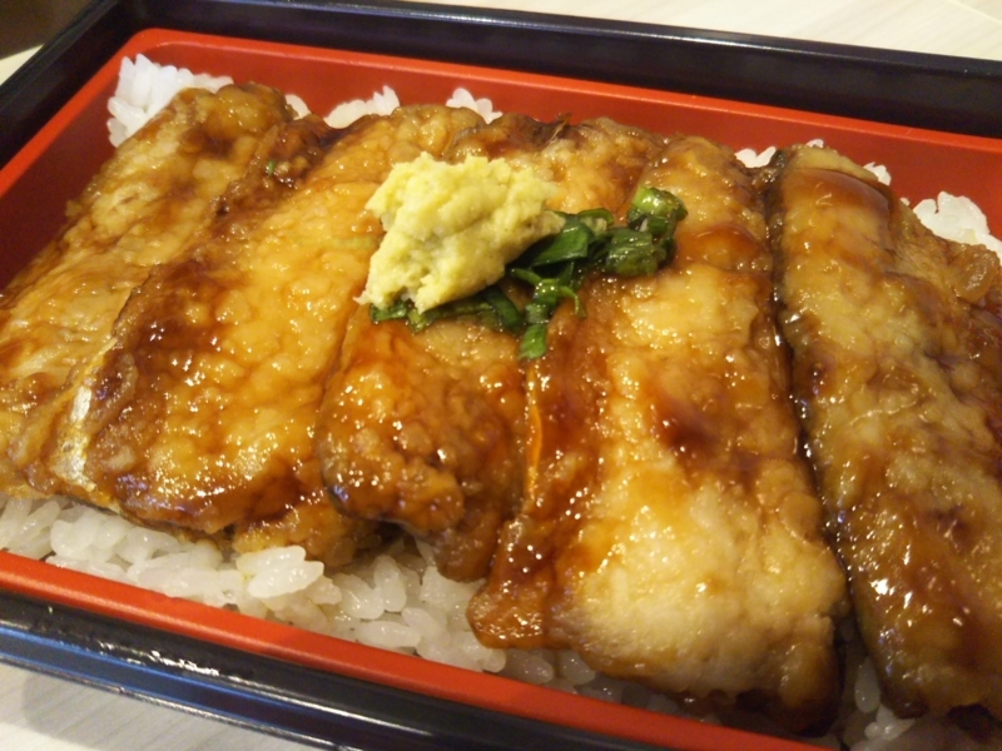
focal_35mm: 30
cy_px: 376
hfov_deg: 60.0
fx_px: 868
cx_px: 501
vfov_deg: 46.8
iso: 200
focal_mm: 4
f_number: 2.2
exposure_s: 1/40
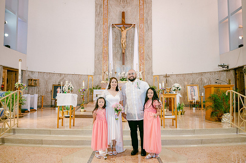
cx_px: 122
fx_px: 187
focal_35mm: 27
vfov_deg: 47.3
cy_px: 81
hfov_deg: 66.7
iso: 1600
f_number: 2.8
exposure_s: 1/200
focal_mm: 27
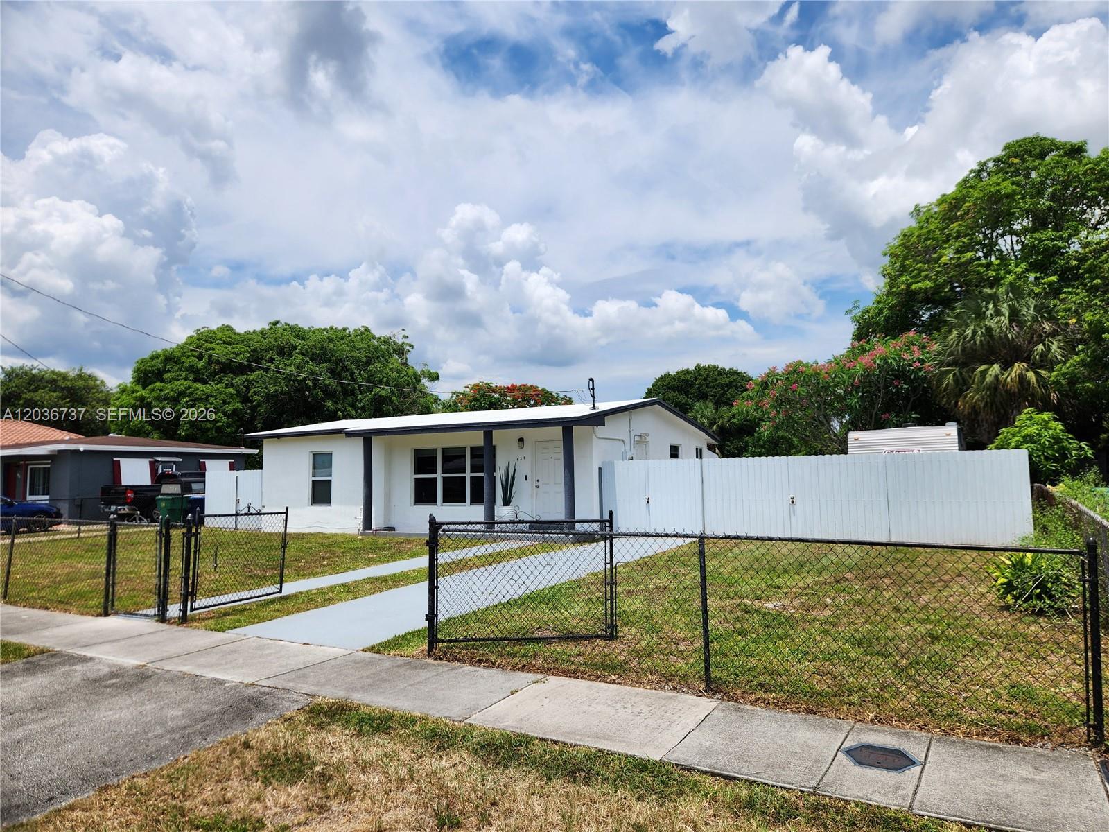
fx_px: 737
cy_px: 416
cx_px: 554
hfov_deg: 73.9
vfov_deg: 58.9
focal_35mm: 23
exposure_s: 1/3220
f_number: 1.8
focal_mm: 5.4
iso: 20
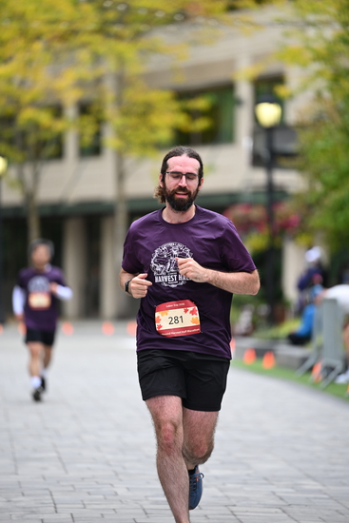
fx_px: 2906
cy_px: 262
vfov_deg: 10.3
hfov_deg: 6.9
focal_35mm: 200
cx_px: 174
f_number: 2.8
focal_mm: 200
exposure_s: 1/2000
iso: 640
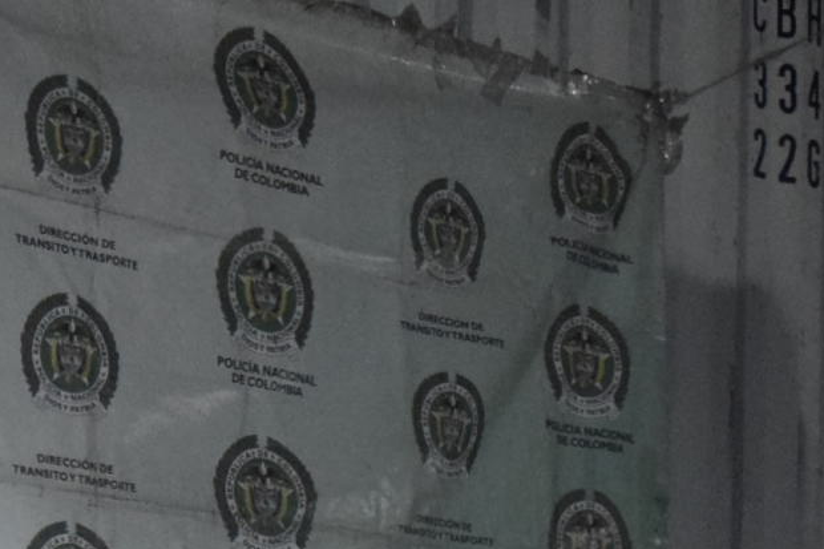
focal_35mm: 145
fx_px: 3318
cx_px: 477
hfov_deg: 14.2
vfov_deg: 8.7
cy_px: 1276
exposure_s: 1/200
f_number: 3.8
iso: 3200
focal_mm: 20
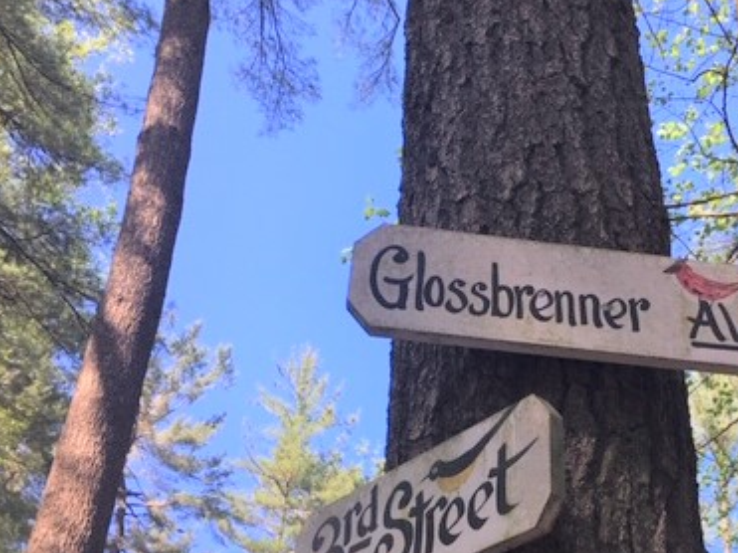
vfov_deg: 28.8
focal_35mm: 50
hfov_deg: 37.4
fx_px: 1066
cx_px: 545
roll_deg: -1.1
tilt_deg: +33.5
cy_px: 390
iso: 25
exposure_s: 1/364
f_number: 2.2
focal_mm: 4.15
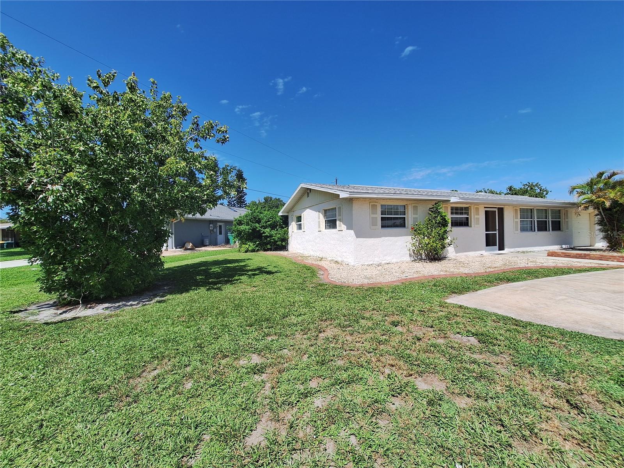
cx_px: 312
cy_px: 234
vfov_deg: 89.9
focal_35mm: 13
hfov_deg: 106.2
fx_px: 234
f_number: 2.2
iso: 40
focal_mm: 1.74
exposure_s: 1/1600
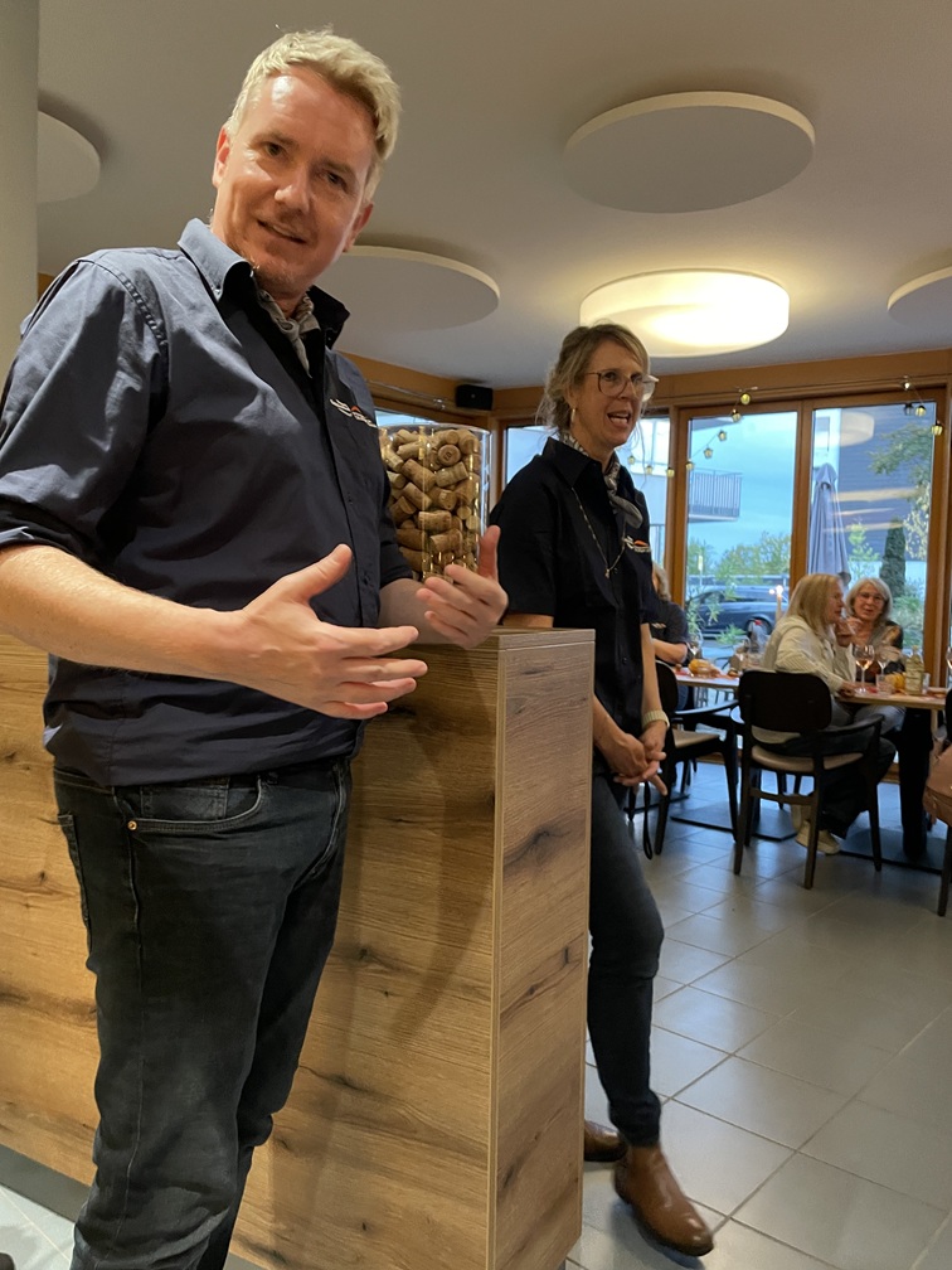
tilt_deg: -2.7
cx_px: 476
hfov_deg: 53.1
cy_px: 635
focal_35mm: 26
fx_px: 953
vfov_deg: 67.3
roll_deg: -0.3
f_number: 1.6
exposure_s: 1/33
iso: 400
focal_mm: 4.2
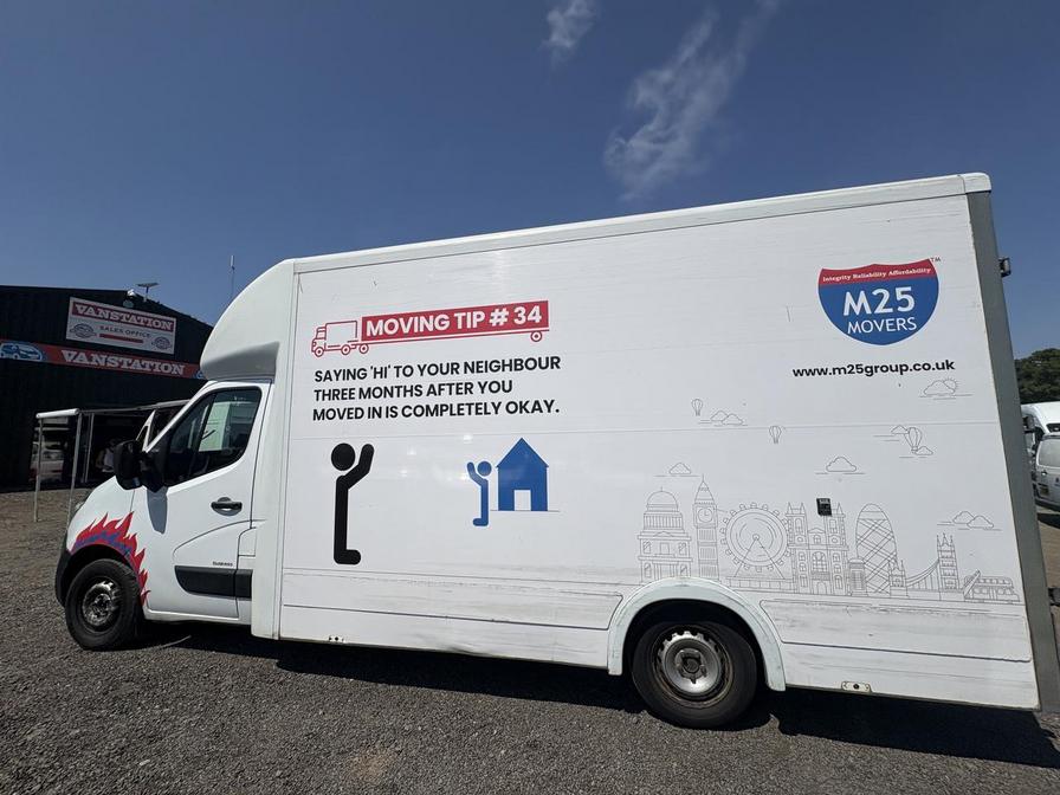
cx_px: 530
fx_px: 429
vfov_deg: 85.7
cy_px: 398
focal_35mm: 14
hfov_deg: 102.1
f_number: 2.2
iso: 40
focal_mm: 2.22
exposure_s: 1/6135
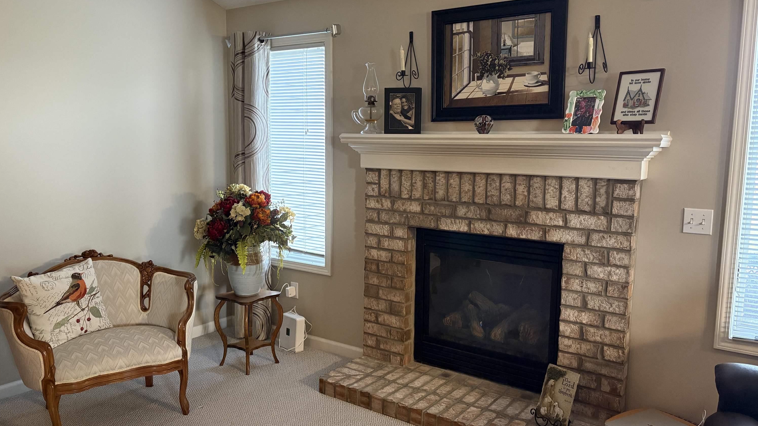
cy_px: 211
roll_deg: -0.8
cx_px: 384
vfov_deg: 40.2
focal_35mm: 29
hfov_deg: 66.1
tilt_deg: -7.1
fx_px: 583
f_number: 1.6
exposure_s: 1/60
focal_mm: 5.96
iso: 500
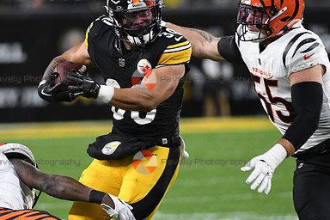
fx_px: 6434
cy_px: 134
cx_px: 113
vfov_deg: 2.0
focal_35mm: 702
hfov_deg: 2.9
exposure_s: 1/1000
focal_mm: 310
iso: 3200
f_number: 4
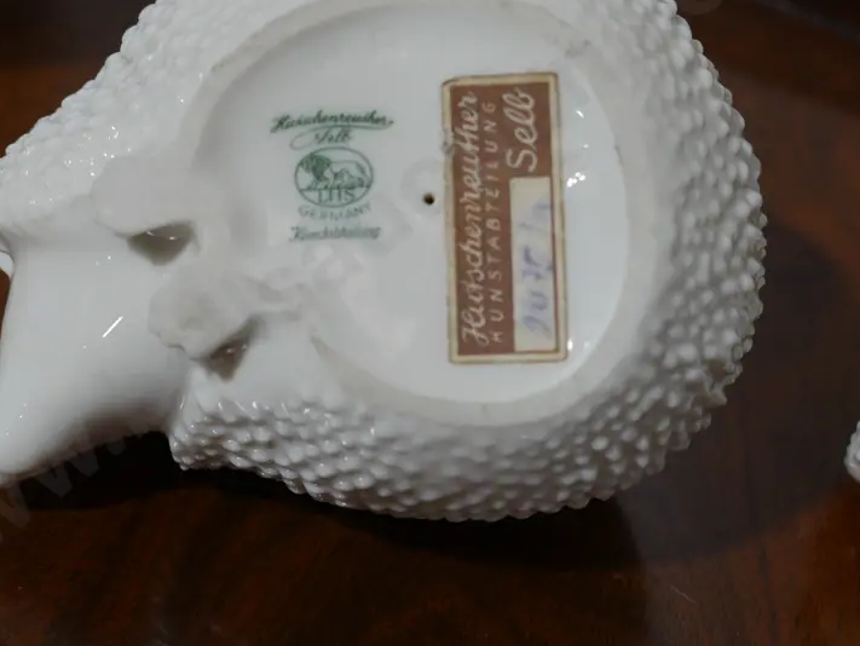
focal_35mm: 72
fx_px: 1790
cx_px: 387
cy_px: 217
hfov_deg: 27.0
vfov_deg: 20.4
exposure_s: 1/60
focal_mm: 25
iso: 400
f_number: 5.3
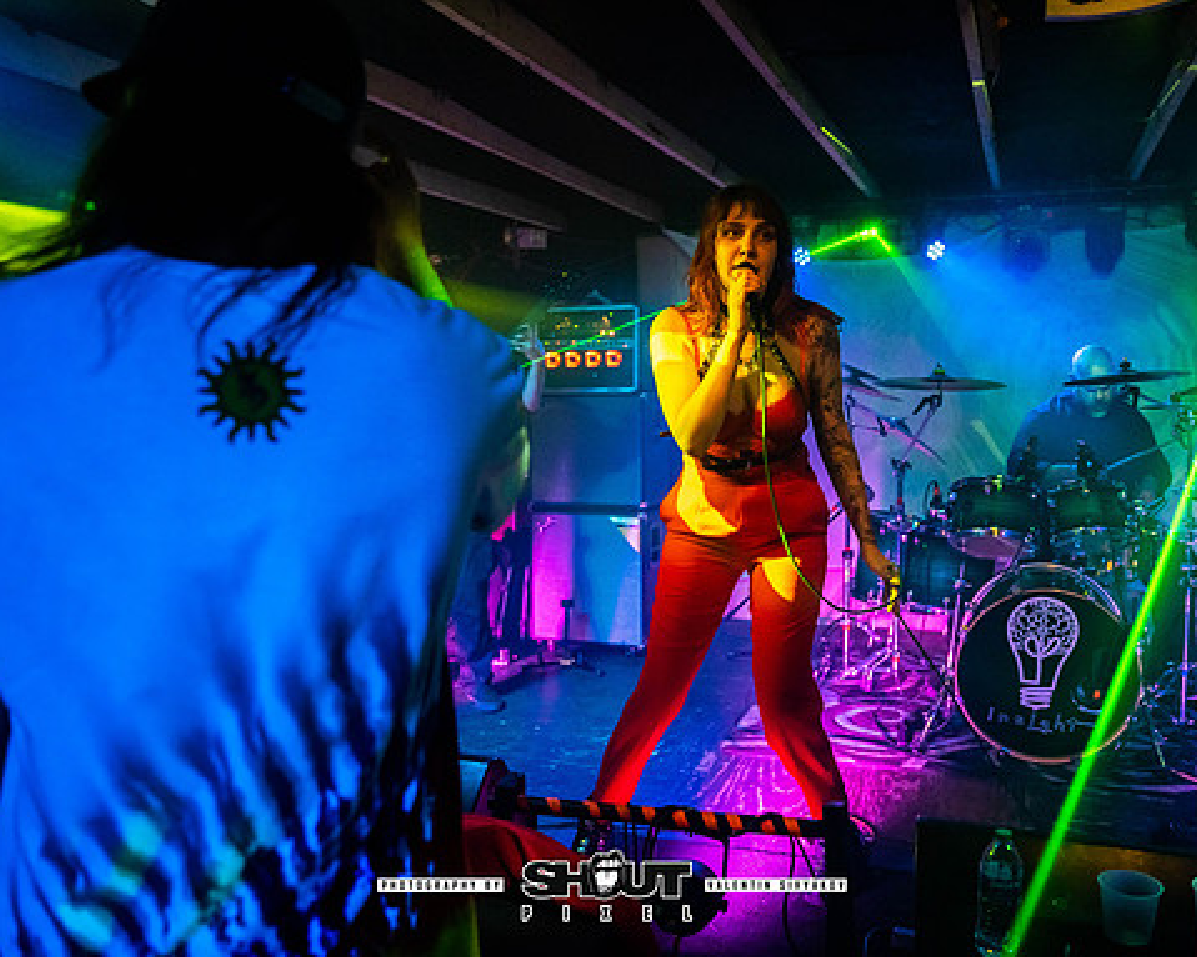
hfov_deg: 62.2
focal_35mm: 28
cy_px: 481
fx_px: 992
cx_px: 612
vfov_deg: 51.5
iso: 3200
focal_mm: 24
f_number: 2.8
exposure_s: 1/250
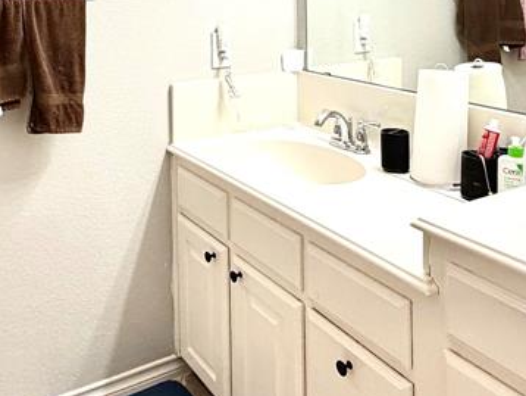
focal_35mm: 40
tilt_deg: -1.8
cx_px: 176
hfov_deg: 46.1
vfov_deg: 32.8
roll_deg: +2.3
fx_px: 608
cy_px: -7
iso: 200
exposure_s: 1/120
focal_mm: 2.22
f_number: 2.2
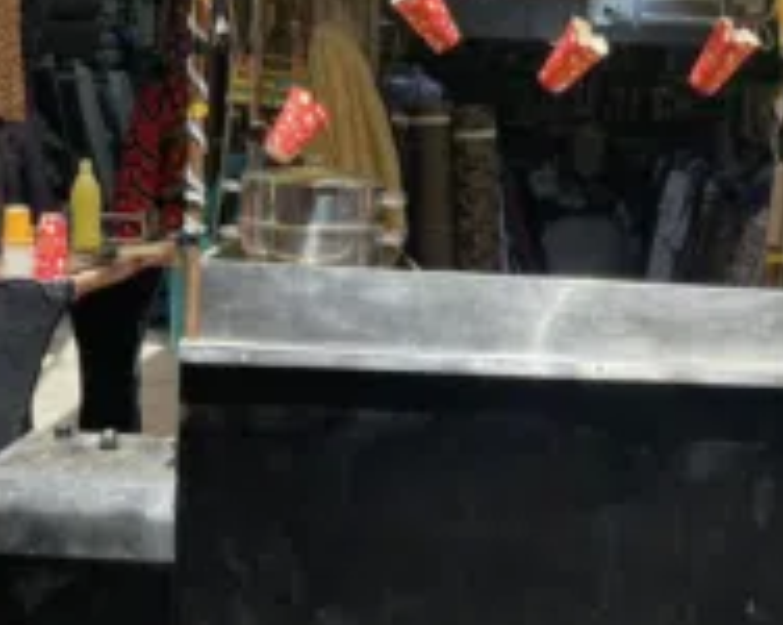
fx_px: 1204
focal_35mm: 52
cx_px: 508
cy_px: 246
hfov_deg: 35.7
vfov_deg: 29.0
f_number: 1.6
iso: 32
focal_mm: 5.1
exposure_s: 1/501
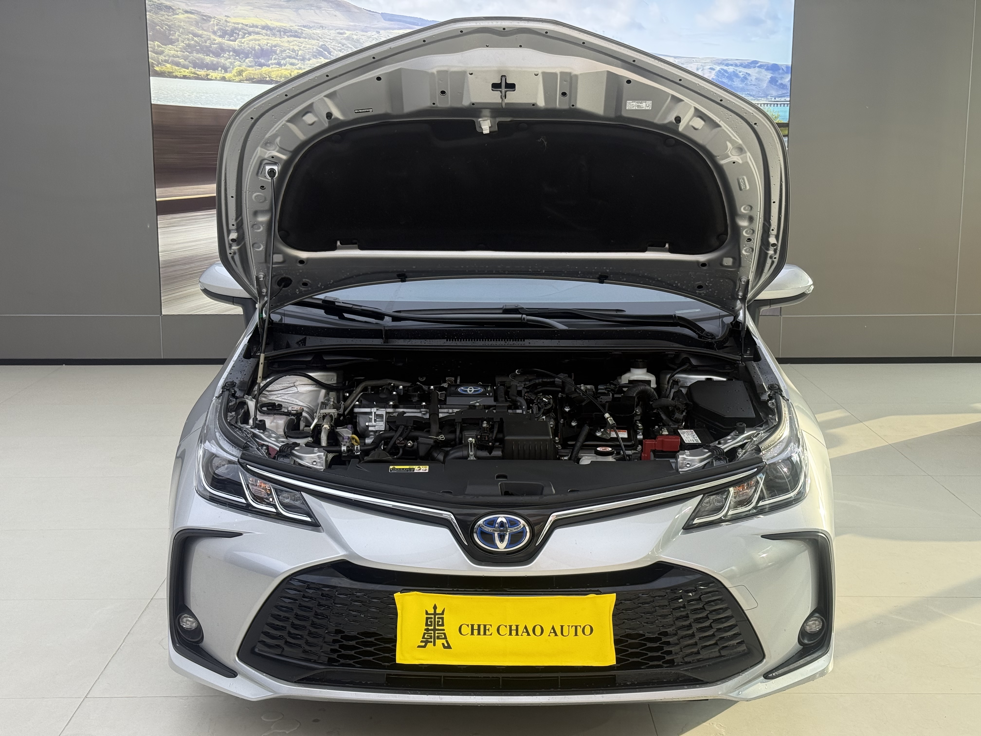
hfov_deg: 39.7
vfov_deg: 30.3
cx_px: 490
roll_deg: +0.1
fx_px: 1360
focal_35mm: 48
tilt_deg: -9.7
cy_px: 368
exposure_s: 1/267
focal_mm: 6.76
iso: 80
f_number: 1.78
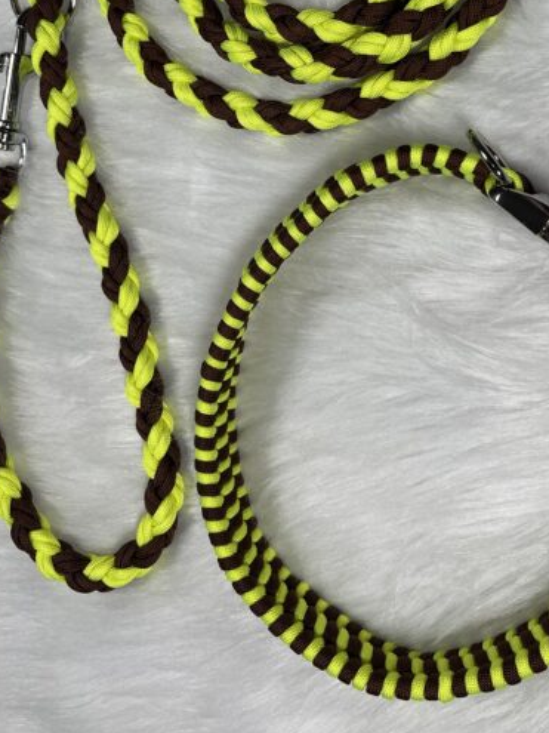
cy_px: 193
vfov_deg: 43.5
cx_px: 331
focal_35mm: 42
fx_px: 889
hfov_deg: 34.2
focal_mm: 5.1
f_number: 1.6
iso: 64
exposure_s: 1/499
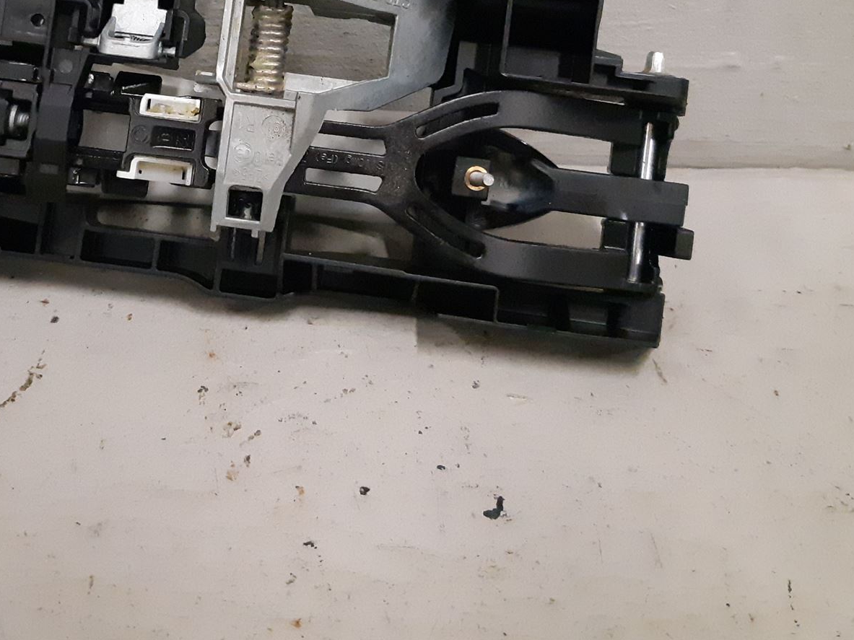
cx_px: 262
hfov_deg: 41.4
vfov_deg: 31.0
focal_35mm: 45
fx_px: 1110
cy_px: 87
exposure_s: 1/188
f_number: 1.7
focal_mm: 3.93
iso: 800
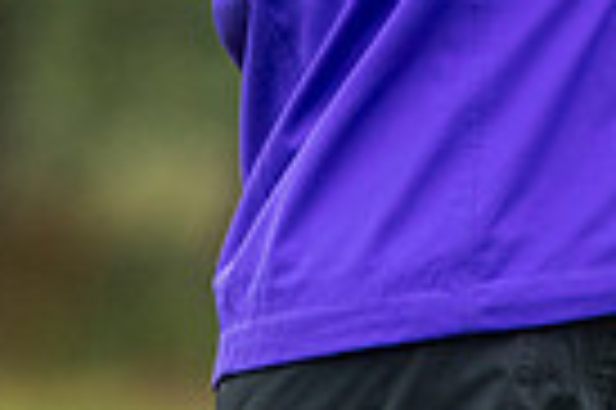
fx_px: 21688
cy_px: -453
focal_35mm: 1269
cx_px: 373
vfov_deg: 1.1
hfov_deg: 1.6
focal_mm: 200
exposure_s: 1/1250
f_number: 4
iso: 1000
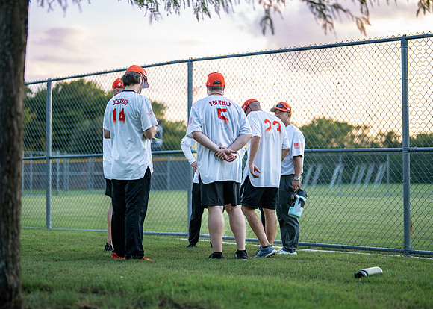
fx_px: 785
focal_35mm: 64
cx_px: 224
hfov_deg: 30.8
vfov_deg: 22.3
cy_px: 139
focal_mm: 50
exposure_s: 1/2000
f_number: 1.2
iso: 250
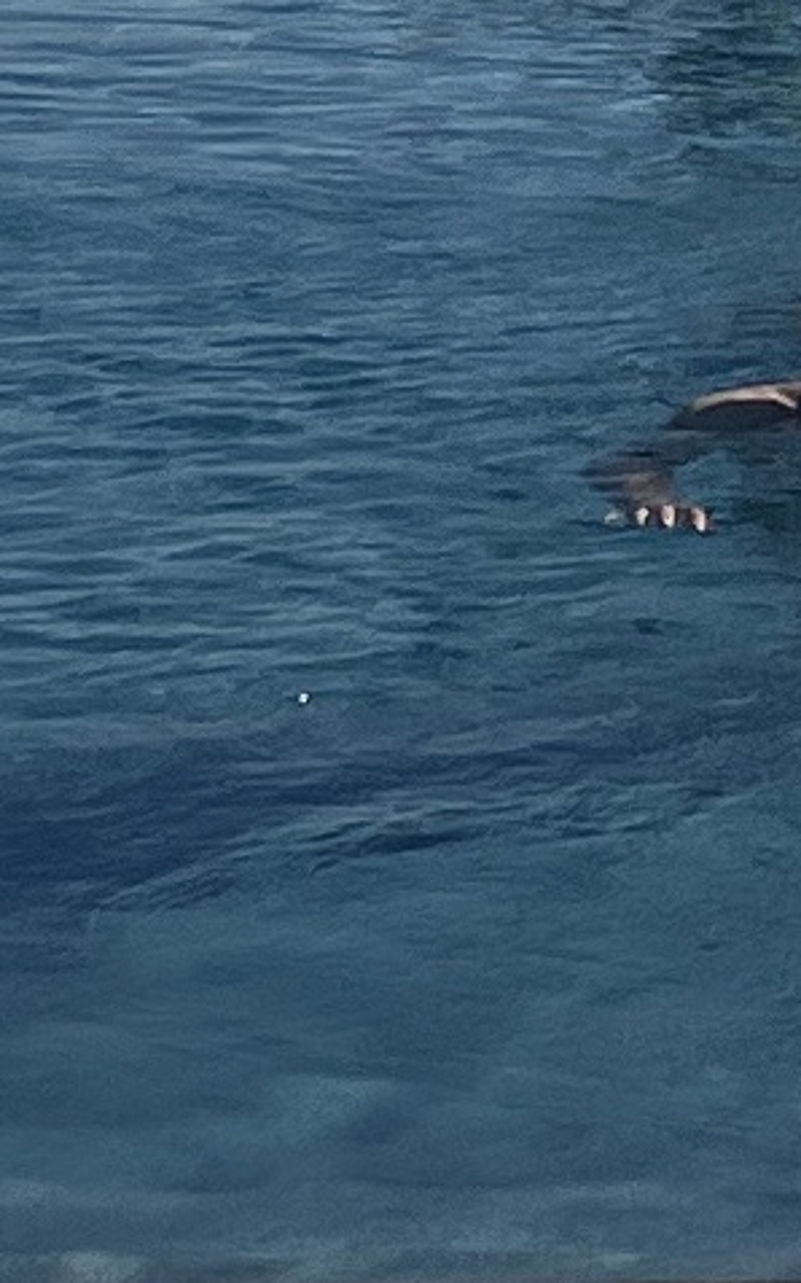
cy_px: 169
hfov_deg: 8.7
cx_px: 1196
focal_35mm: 148
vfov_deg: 14.0
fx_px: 5171
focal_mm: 5.7
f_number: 1.5
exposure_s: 1/8696
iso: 50
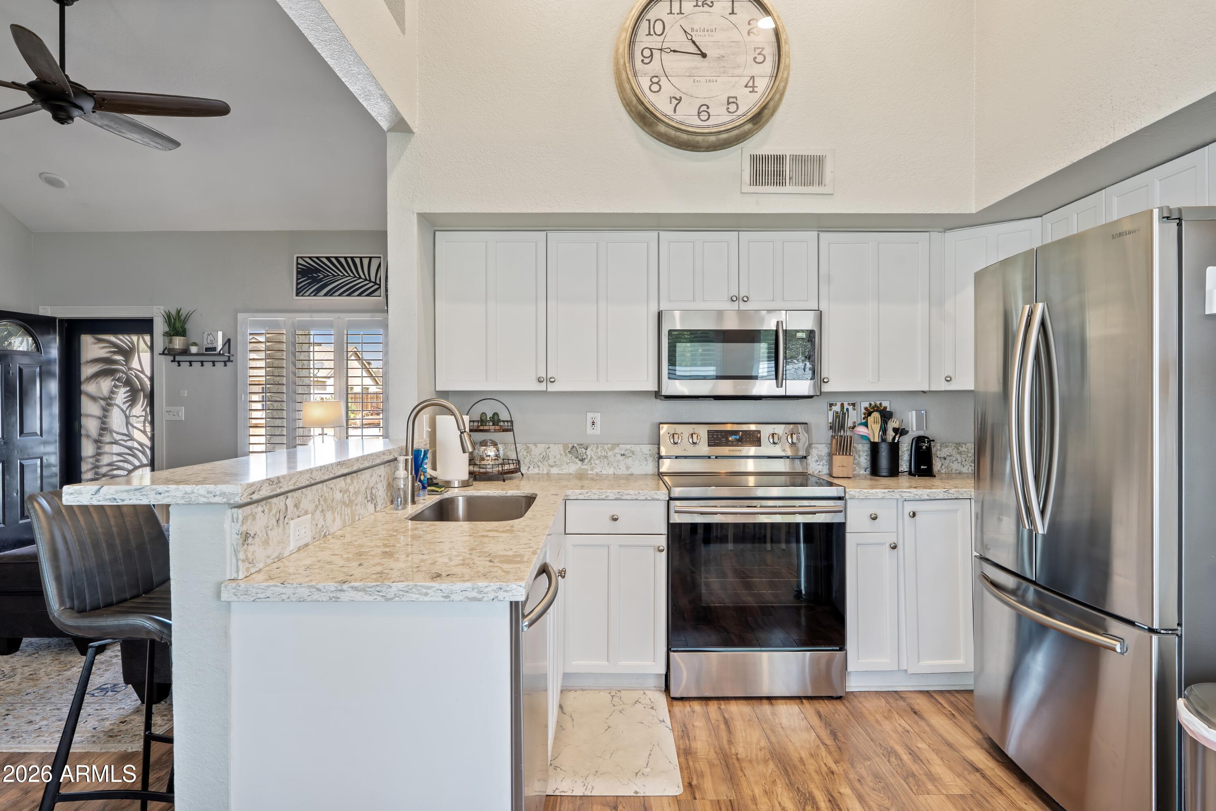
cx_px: 608
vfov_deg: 59.5
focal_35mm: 21
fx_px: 709
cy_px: 406
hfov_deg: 81.2
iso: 640
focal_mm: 21
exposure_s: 1/5
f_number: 8
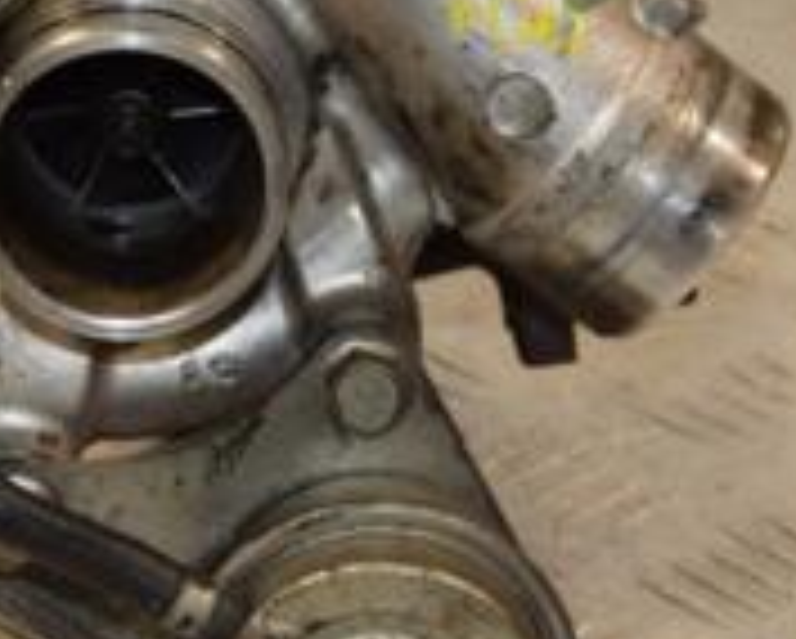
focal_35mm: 215
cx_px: 49
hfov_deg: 9.0
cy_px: 162
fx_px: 5061
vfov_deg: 7.2
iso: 800
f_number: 5.6
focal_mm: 45
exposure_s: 1/200
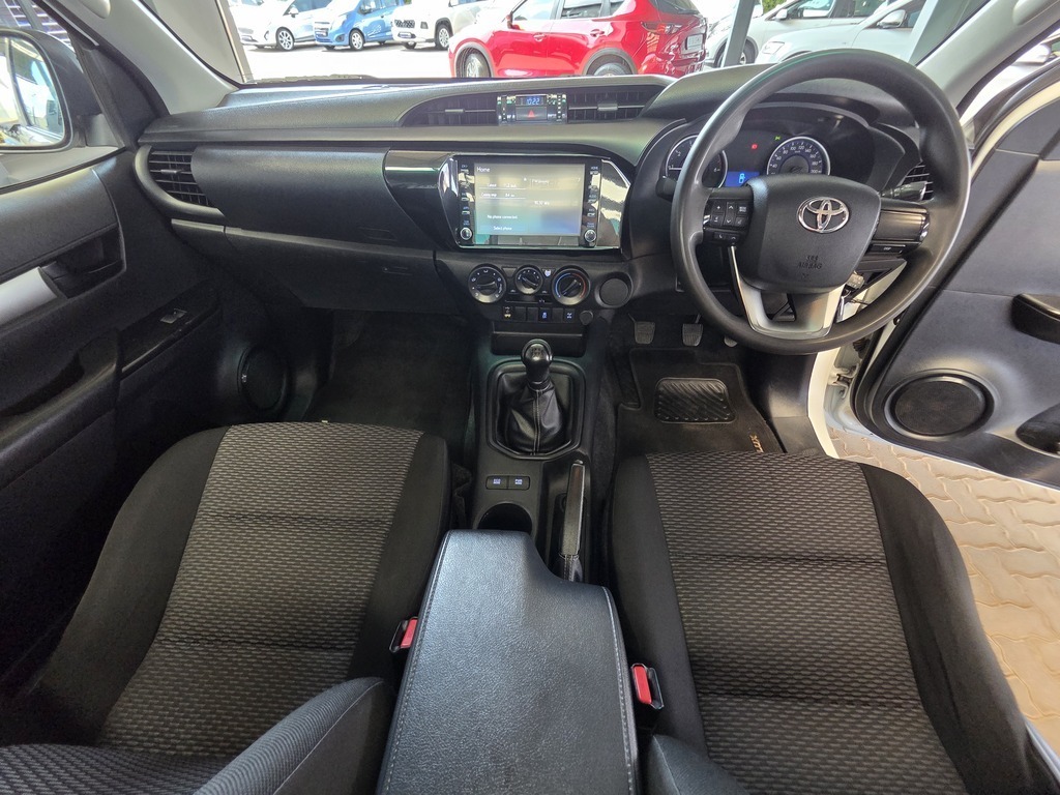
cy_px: 398
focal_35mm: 13
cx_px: 530
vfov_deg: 89.9
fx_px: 398
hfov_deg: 106.2
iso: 400
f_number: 2.2
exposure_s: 1/60
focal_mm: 2.2
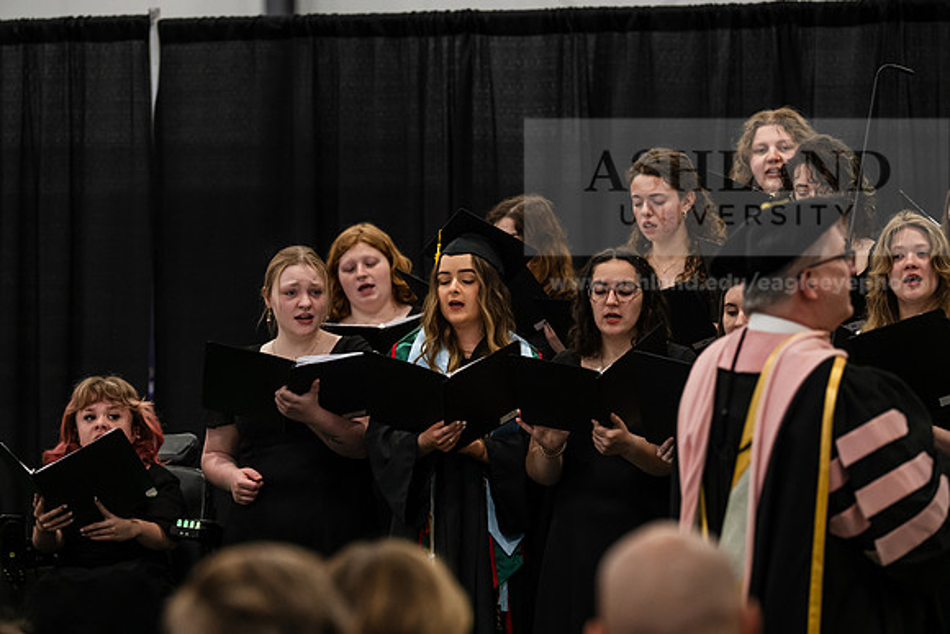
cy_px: 317
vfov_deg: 6.9
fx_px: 5279
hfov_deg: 10.3
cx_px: 475
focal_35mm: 200
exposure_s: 1/200
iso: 4000
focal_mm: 200
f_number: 5
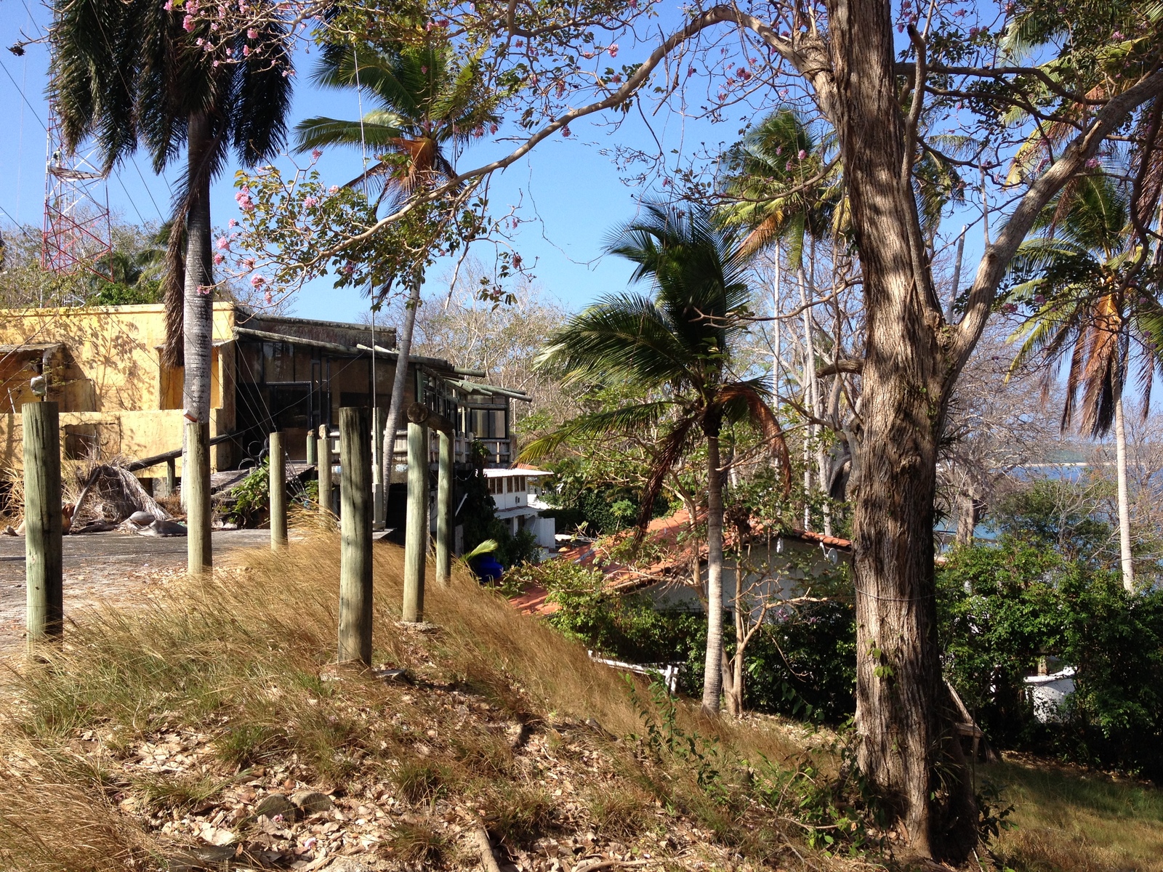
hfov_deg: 52.6
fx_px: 1176
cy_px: 436
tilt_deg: -1.3
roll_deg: +1.5
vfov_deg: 40.7
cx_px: 582
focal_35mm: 35
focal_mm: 4.28
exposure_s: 1/986
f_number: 2.4
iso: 50
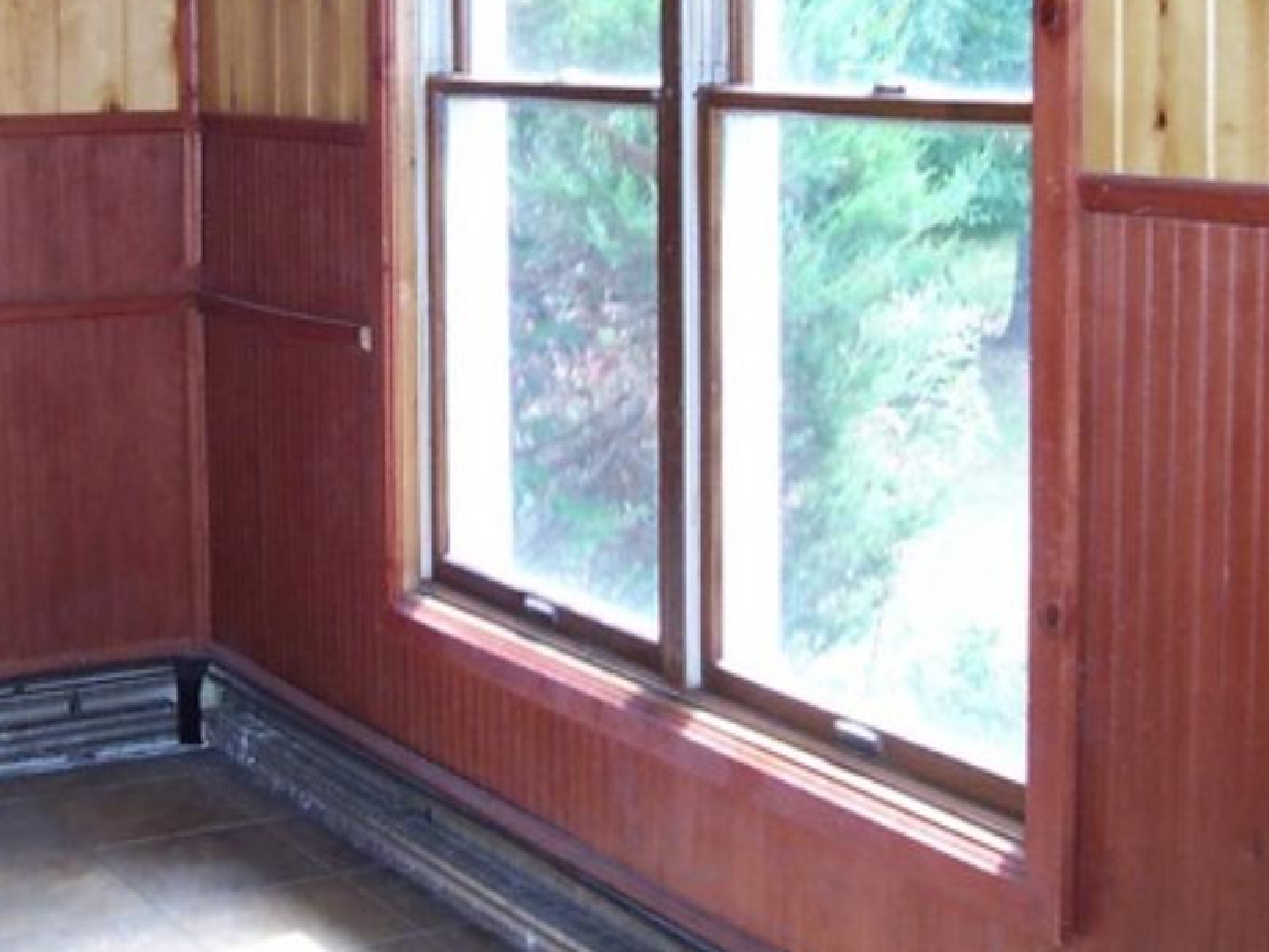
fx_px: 2419
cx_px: 580
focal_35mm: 66
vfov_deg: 21.9
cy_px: 178
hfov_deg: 29.4
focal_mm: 5.6
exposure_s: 1/60
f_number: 2.8
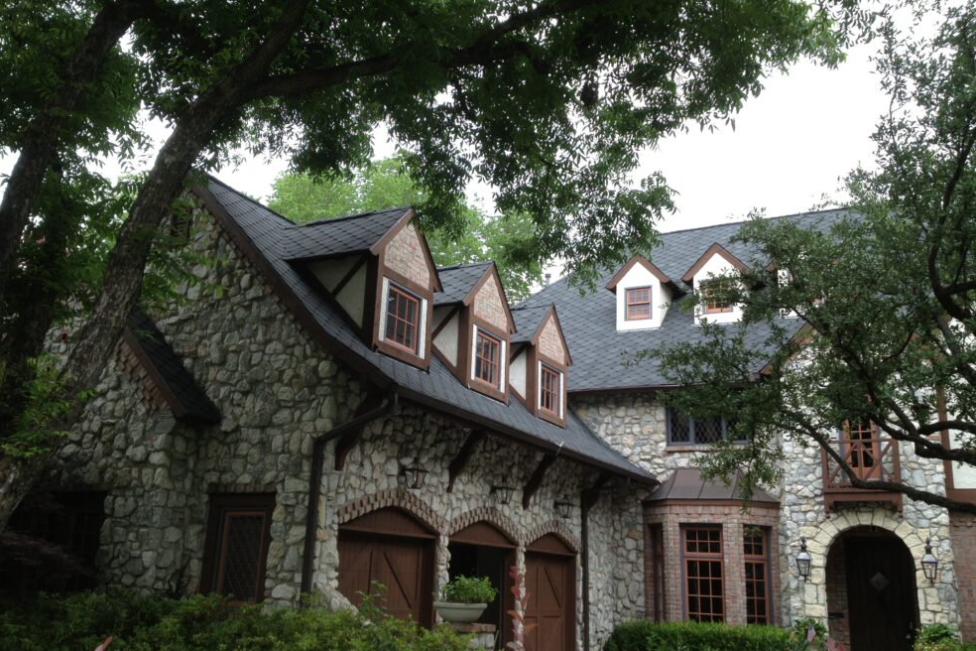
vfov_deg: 35.9
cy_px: 309
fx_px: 1003
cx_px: 482
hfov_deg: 51.9
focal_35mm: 37
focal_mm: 4.28
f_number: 2.4
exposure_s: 1/128
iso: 50
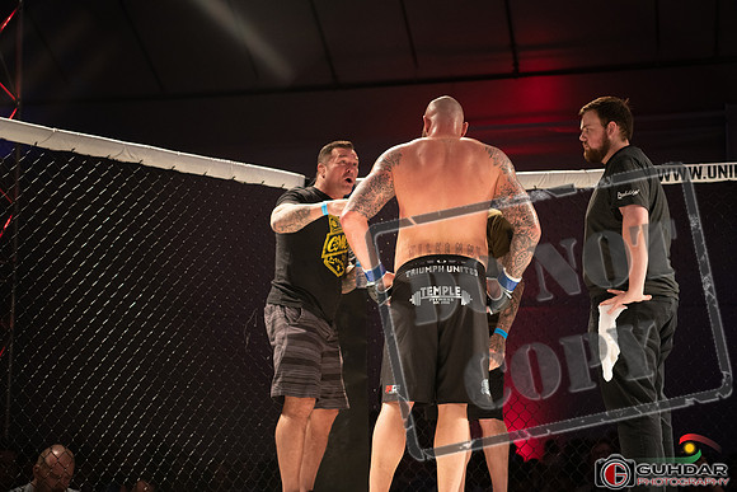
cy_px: 246
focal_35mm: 70
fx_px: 1433
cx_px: 368
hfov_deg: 28.8
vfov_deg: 19.5
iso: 2000
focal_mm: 70
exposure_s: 1/1000
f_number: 2.8
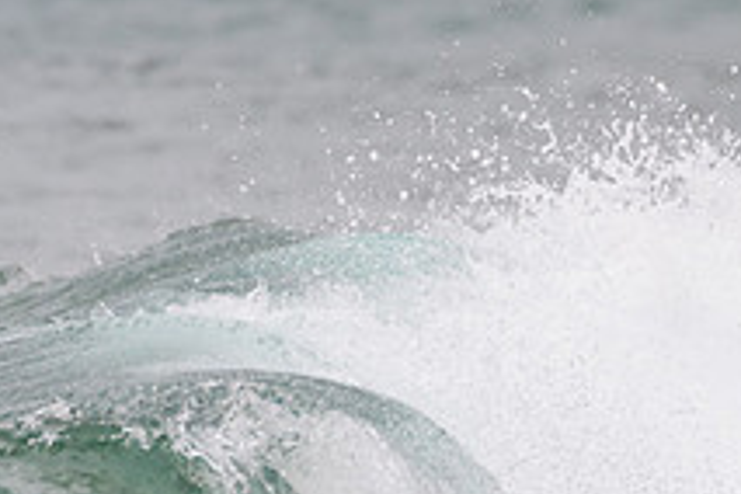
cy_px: 563
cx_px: 954
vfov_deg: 0.8
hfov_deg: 1.2
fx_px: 34392
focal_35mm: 1671
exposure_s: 1/800
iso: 400
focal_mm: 500
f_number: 5.6
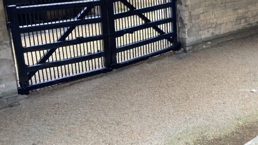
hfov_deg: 40.4
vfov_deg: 24.0
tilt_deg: -13.4
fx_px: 335
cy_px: 25
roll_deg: +1.3
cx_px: 206
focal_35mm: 49
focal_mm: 3.99
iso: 64
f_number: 1.8
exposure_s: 1/121
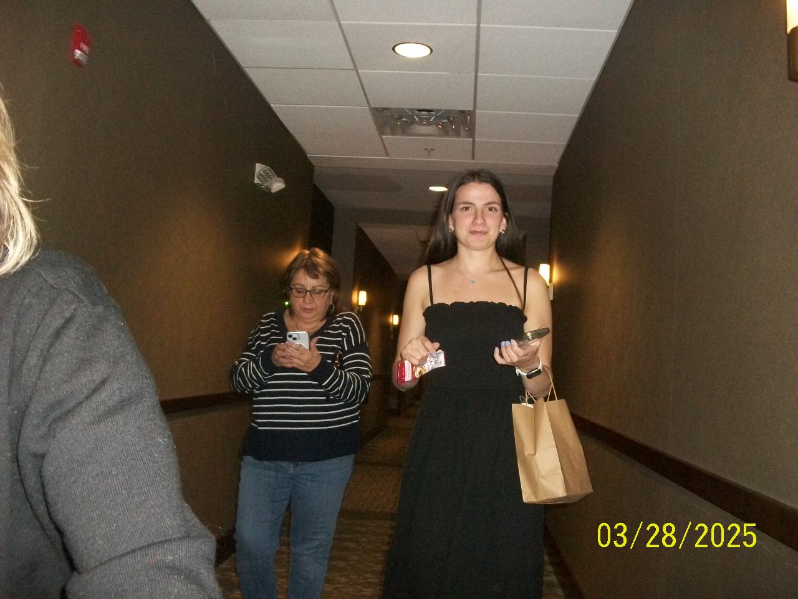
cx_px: 399
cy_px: 300
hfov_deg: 56.8
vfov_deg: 44.2
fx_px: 738
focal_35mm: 32
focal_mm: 5.7
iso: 400
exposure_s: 1/125
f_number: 2.9
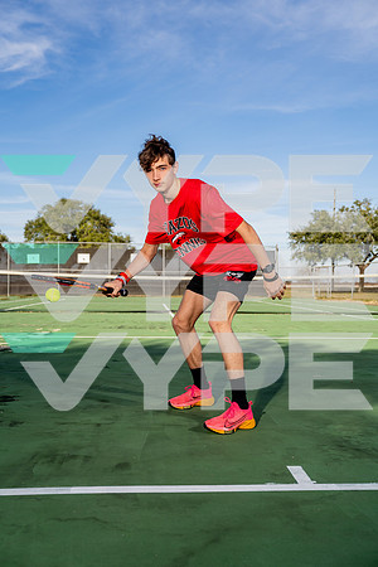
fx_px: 583
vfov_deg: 51.9
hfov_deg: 35.9
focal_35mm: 37
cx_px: 189
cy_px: 284
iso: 100
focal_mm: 37
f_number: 4
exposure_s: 1/1250
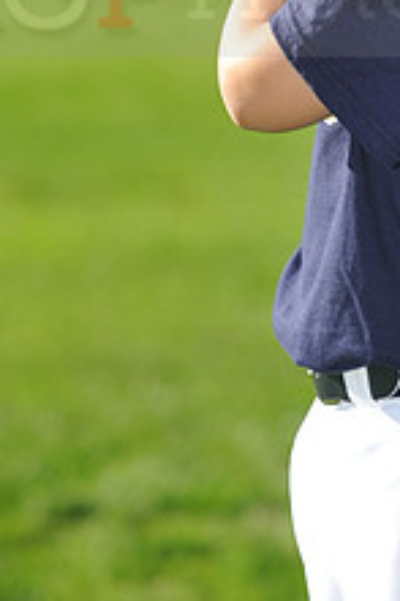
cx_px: 386
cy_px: -30
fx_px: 4907
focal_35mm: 294
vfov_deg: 7.0
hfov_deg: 4.7
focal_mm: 112
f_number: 4
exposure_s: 1/1250
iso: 200
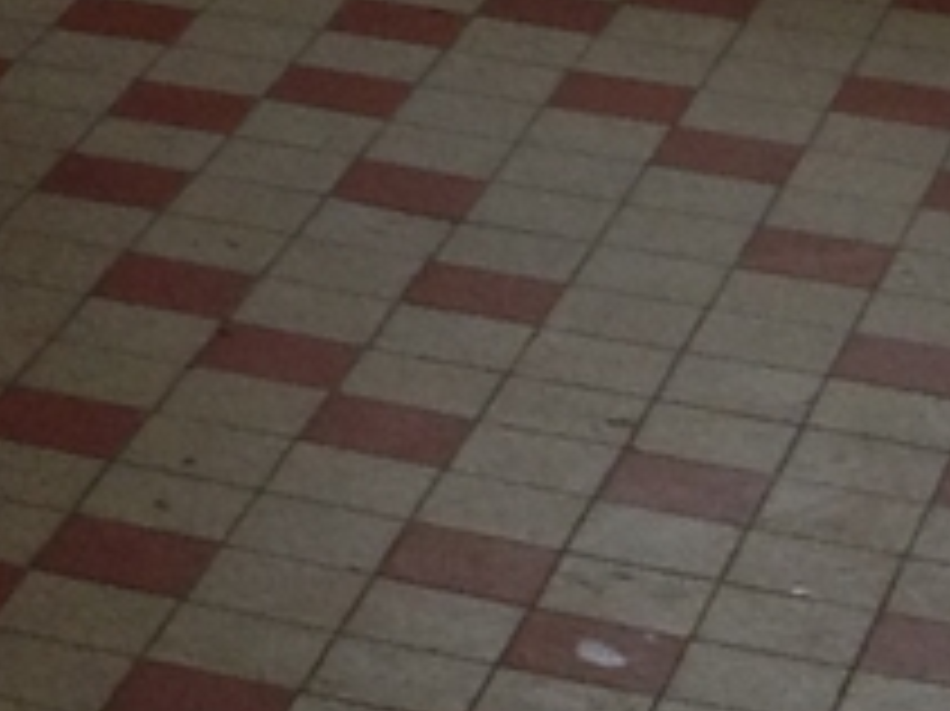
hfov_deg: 7.6
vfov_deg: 5.7
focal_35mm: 249
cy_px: -1163
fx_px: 6830
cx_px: -1103
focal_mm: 4.28
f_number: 2.4
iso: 64
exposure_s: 1/60
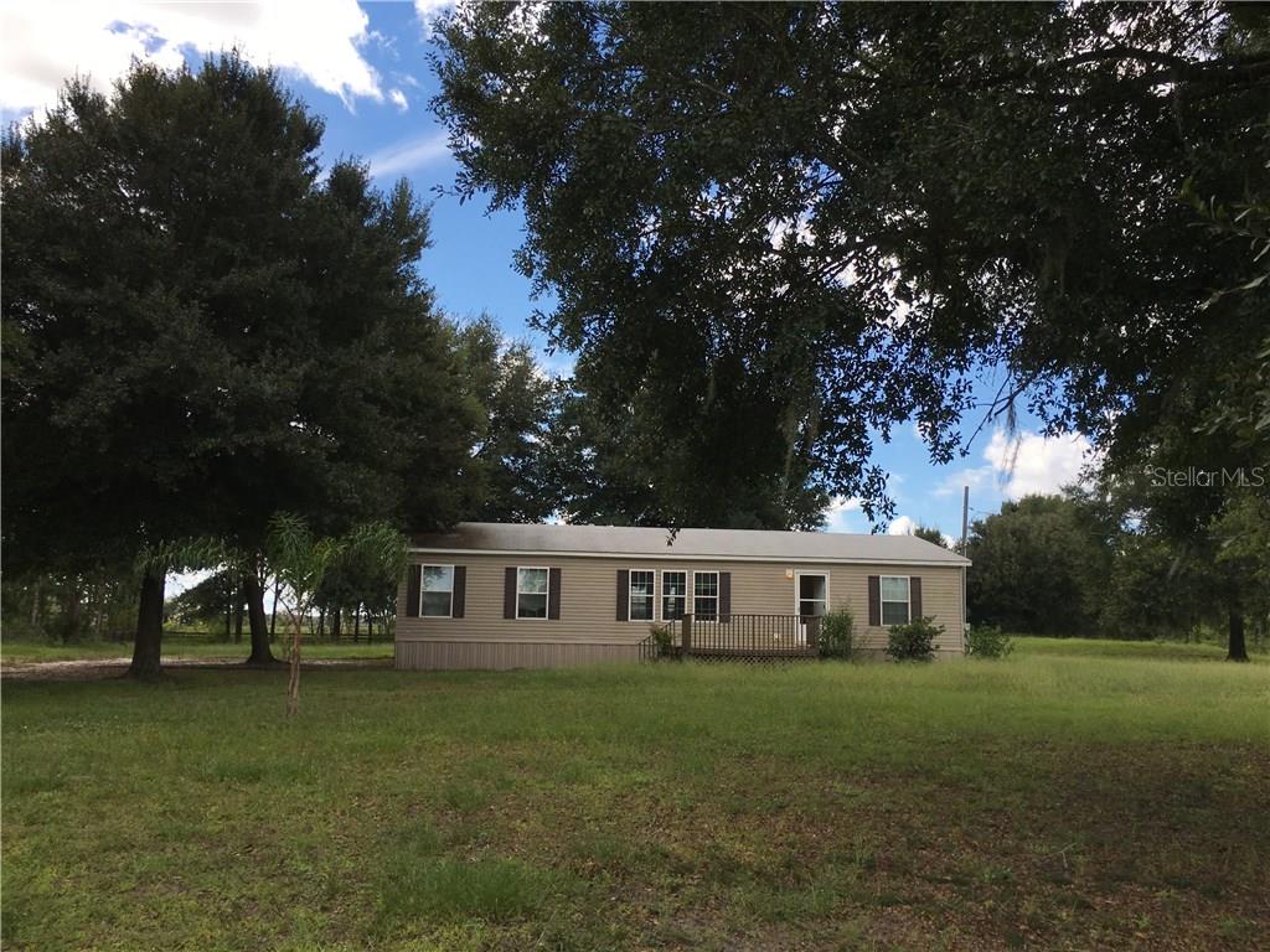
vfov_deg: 48.2
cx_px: 635
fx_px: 1064
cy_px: 476
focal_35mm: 29
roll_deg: -0.9
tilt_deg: +9.4
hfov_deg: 61.7
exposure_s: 1/1131
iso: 25
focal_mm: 4.15
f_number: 2.2
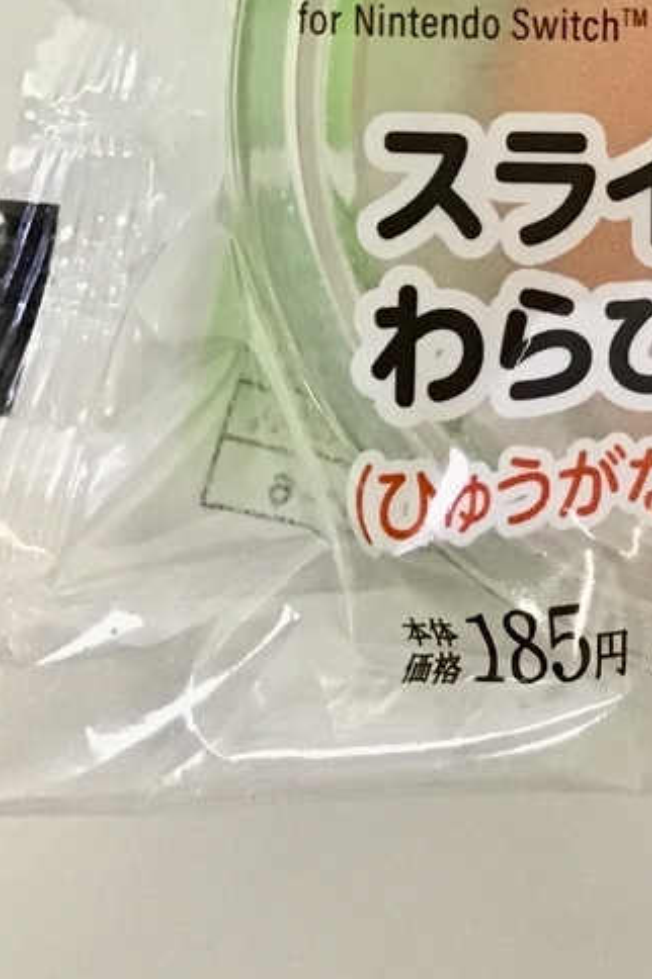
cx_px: 790
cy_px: 162
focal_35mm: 80
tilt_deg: -84.2
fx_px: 2176
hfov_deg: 16.3
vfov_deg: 24.9
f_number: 2.4
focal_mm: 3.3
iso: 200
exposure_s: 1/30
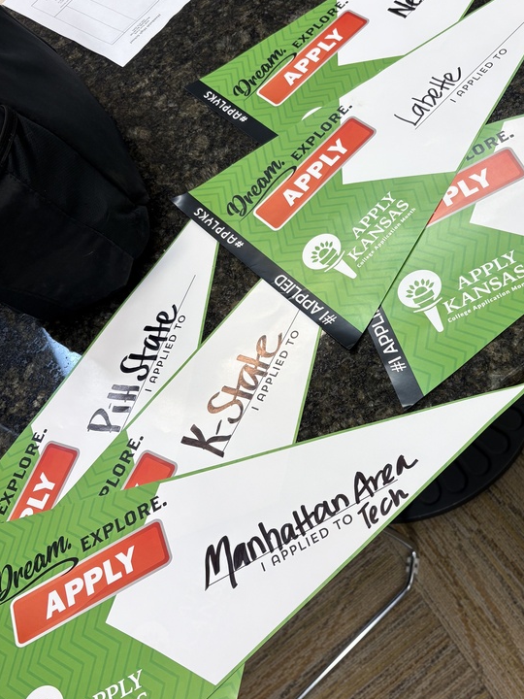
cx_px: 369
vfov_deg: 50.1
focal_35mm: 37
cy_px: 322
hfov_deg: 38.0
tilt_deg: -56.4
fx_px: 747
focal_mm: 5.96
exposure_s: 1/120
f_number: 1.6
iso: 50
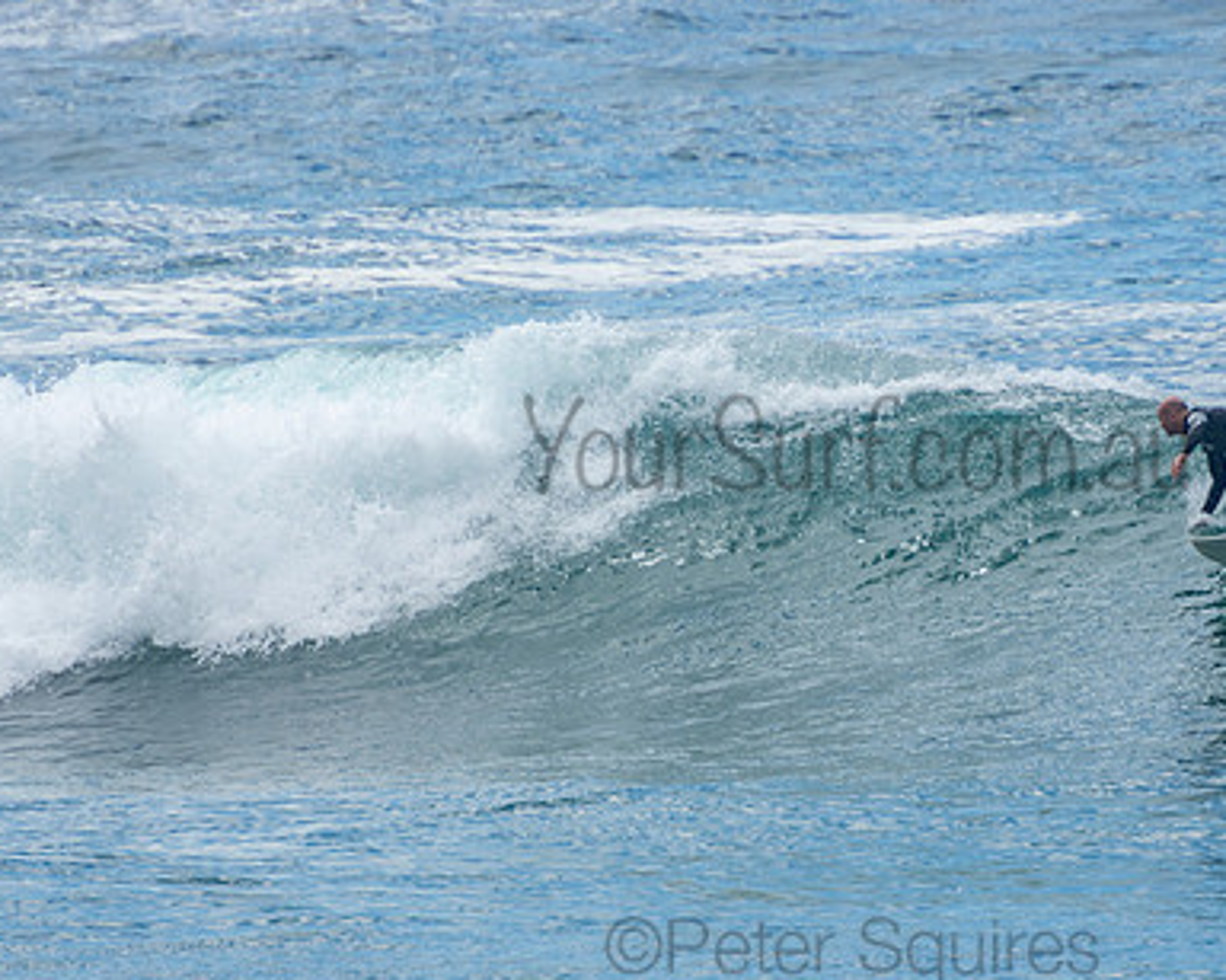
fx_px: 30871
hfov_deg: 2.3
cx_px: 852
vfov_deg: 1.8
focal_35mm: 851
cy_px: 417
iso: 200
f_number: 5.6
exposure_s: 1/1250
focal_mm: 400
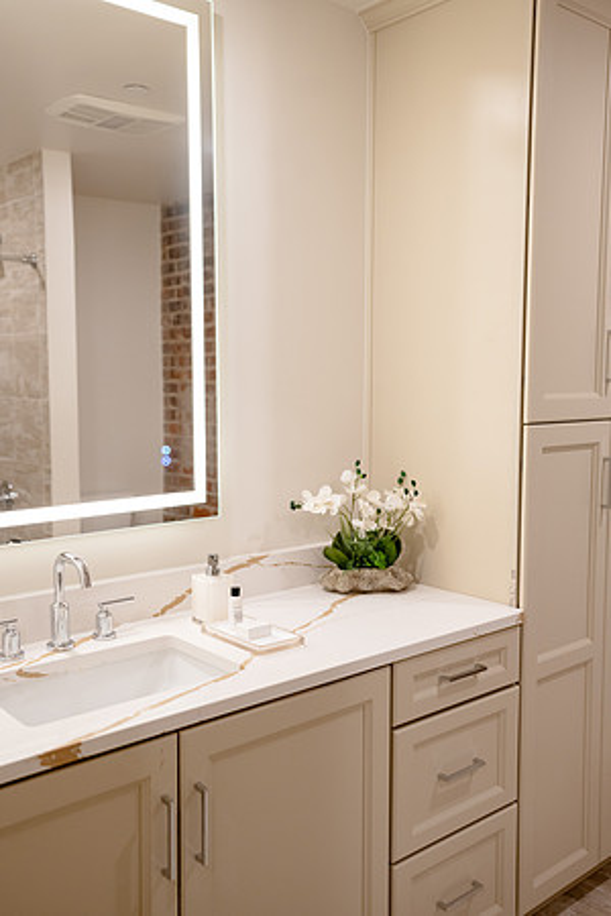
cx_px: 306
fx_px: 891
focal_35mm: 35
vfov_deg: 54.4
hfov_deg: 37.9
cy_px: 458
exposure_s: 1/160
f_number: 3.2
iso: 800
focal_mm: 35
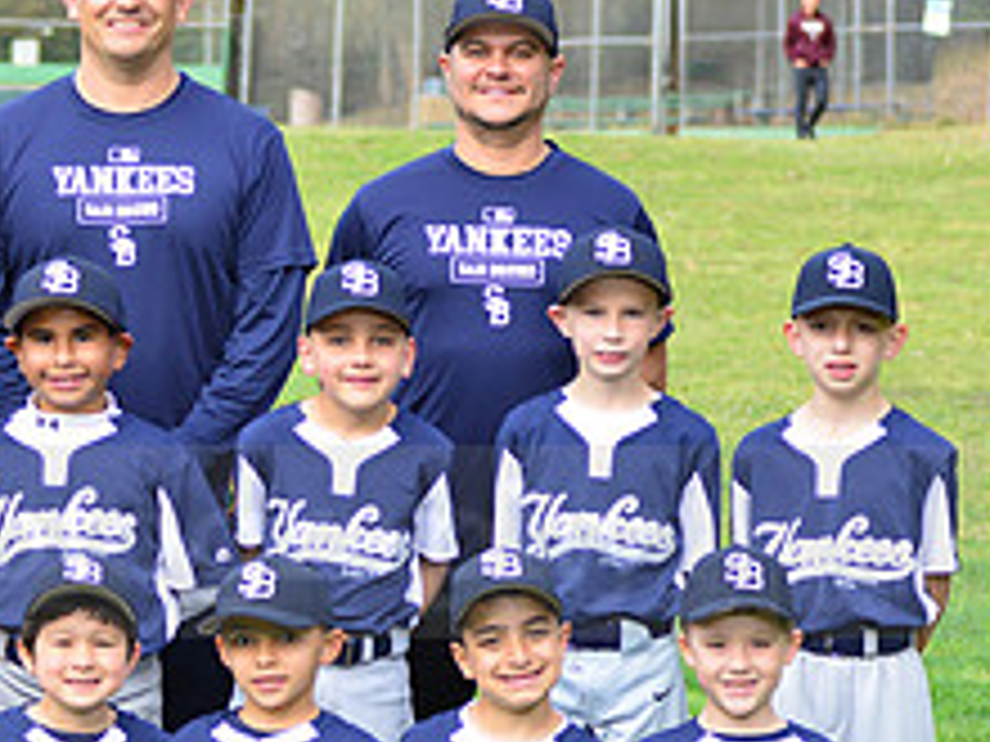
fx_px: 5806
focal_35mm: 203
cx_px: 112
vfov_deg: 7.3
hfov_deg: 9.7
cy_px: 506
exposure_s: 1/200
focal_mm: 80
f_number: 5.6
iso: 320
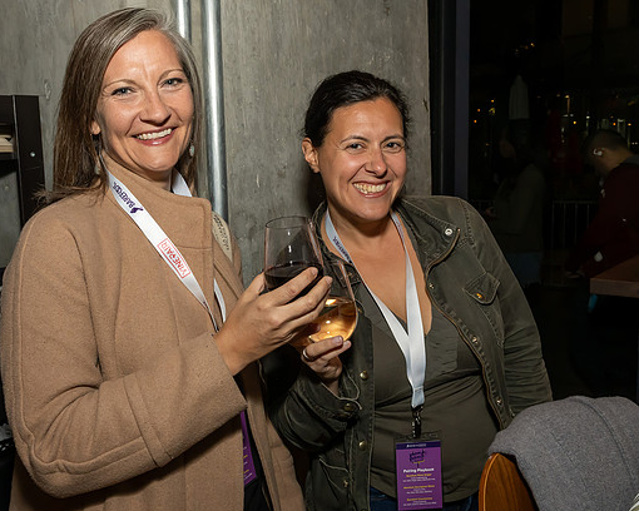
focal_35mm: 33
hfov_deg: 53.7
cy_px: 235
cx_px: 245
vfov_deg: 44.5
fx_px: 624
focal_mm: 17
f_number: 8
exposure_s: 1/250
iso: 800
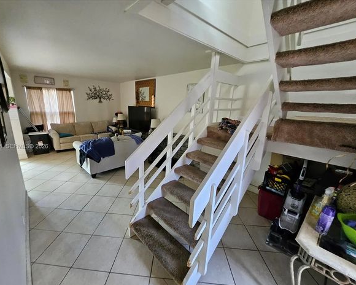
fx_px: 148
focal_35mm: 14
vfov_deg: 88.0
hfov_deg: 100.6
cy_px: 147
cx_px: 168
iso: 400
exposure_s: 1/30
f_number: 2.2
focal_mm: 1.74
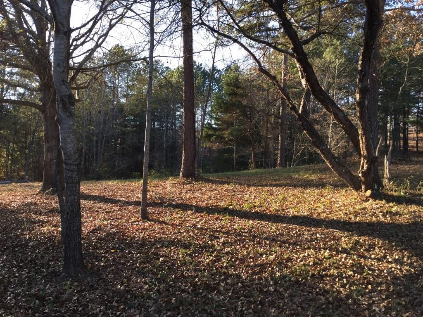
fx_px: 379
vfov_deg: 45.4
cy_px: 158
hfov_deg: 58.4
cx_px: 212
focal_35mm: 31
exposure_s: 1/120
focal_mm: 3.3
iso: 25
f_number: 2.4
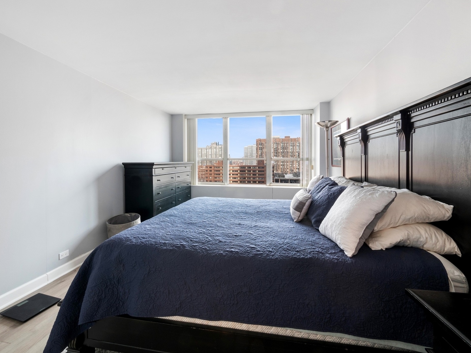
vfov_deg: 81.7
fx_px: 204
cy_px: 180
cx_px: 225
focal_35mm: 15
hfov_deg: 98.1
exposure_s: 1/5
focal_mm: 7
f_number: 8
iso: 200
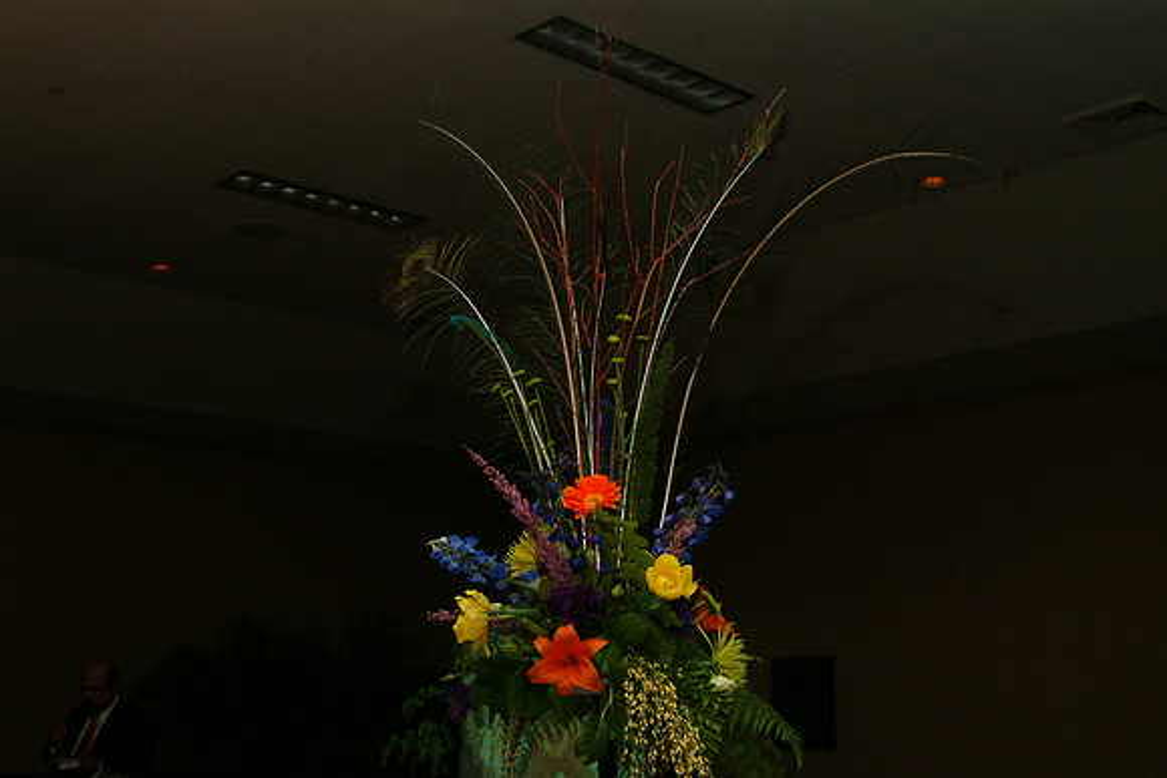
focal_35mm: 42
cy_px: 389
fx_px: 1362
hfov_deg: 46.4
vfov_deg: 31.9
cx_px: 584
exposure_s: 1/60
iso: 400
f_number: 5.6
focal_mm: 28
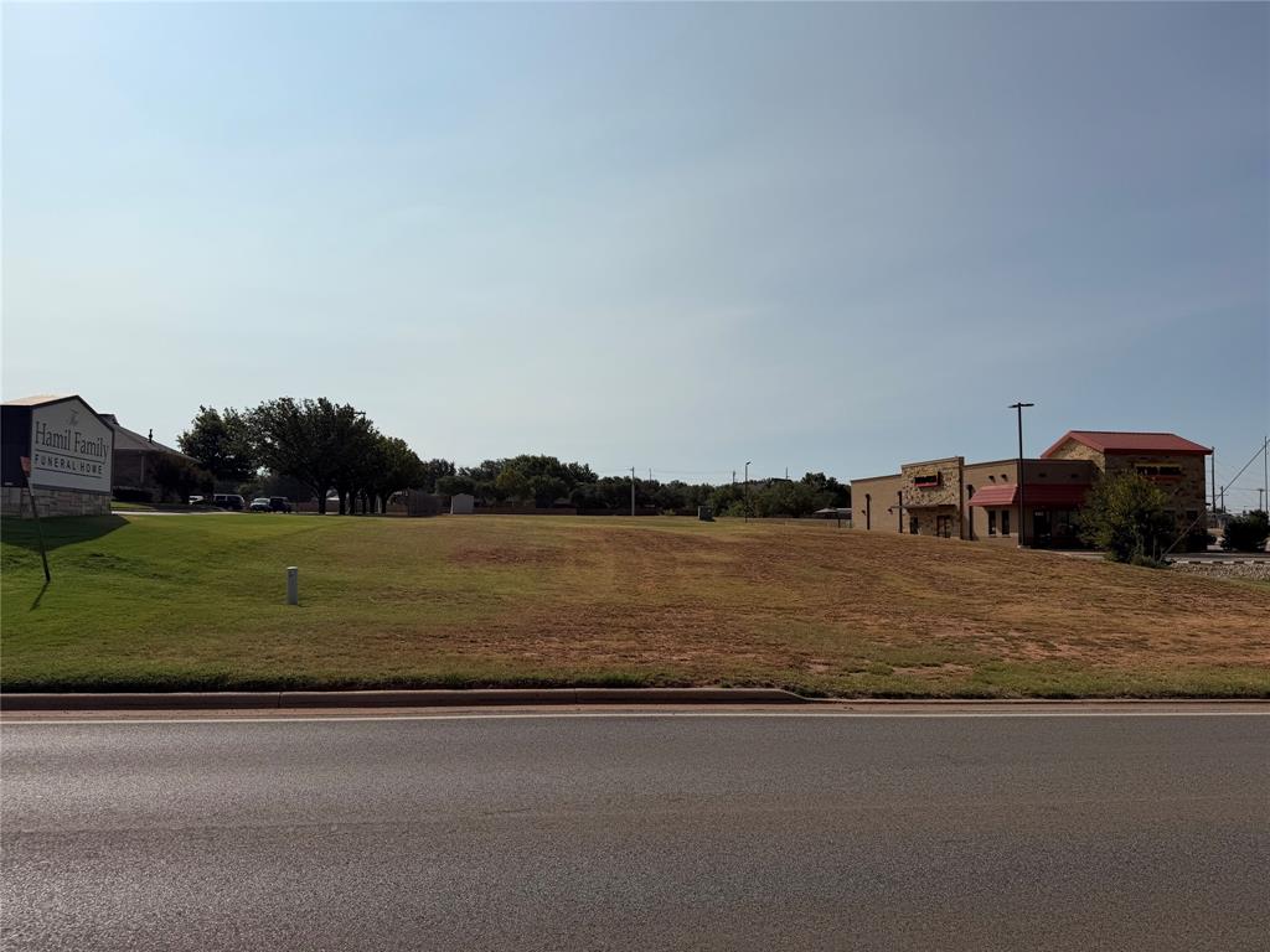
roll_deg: -0.2
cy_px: 476
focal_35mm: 24
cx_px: 635
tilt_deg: +3.0
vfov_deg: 56.8
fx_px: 881
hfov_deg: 71.6
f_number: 1.78
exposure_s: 1/17544
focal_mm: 6.76
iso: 80
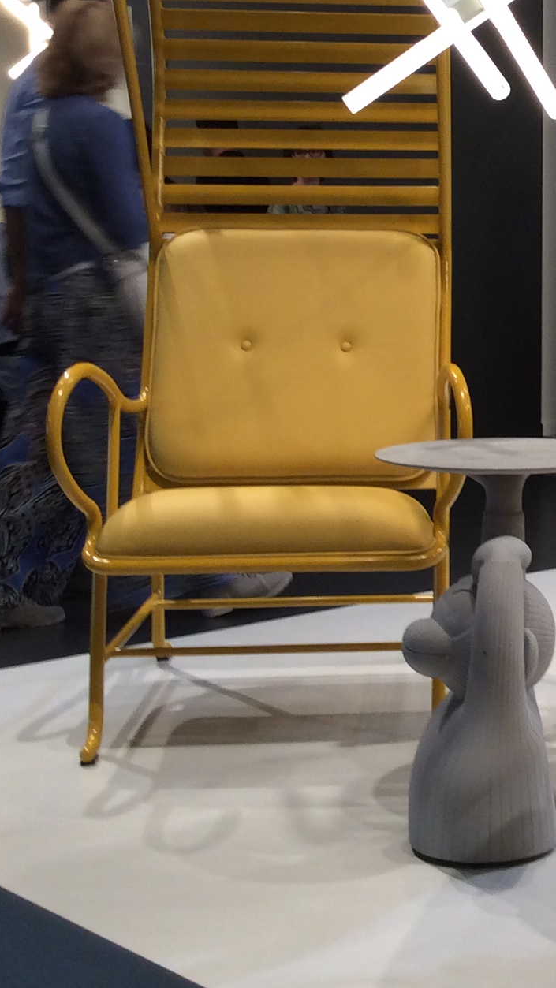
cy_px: 301
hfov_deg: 16.1
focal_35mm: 72
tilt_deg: -2.6
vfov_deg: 29.1
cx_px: 663
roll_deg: +0.4
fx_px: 1887
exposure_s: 1/24
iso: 50
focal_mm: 3.3
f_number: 2.4
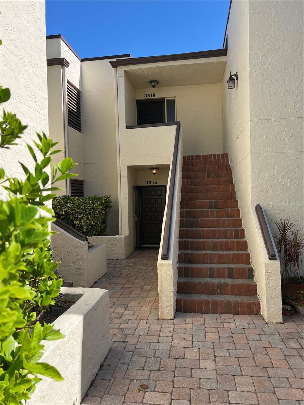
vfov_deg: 67.3
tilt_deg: -0.1
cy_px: 202
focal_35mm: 26
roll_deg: +1.3
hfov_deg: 53.1
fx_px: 304
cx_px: 152
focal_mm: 5.7
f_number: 1.5
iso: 50
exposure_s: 1/2252
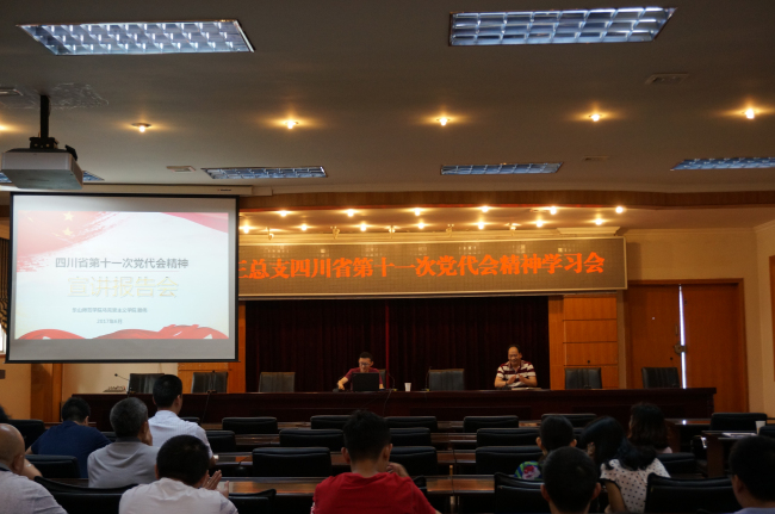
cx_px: 388
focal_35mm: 46
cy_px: 257
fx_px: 999
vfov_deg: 28.8
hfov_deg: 42.4
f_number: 5
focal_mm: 31
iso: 640
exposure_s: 1/60
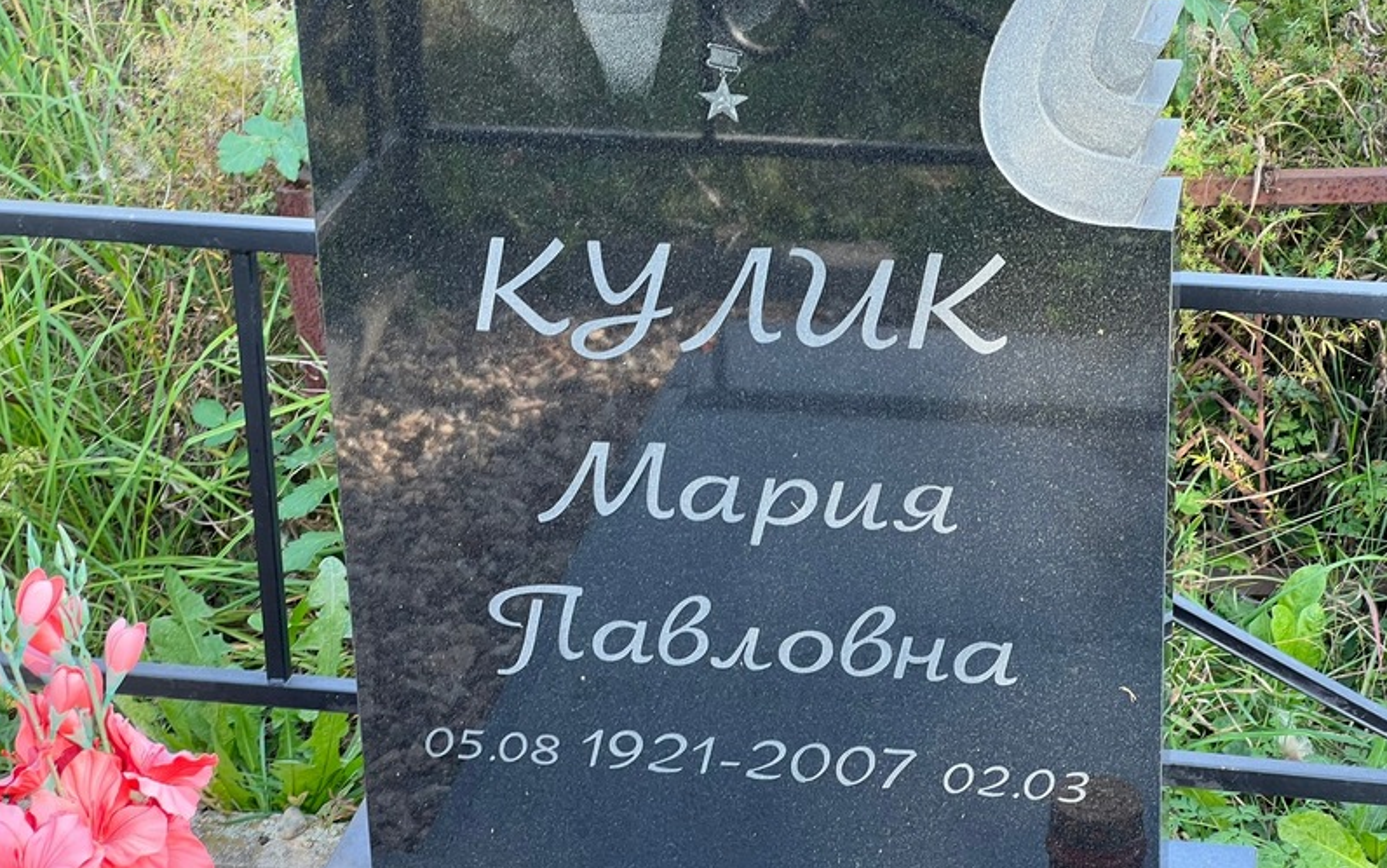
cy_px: 366
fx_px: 3100
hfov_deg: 25.2
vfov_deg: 15.9
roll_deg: +0.7
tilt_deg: -26.1
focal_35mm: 82
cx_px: 695
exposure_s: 1/99
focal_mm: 9
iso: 80
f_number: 2.8
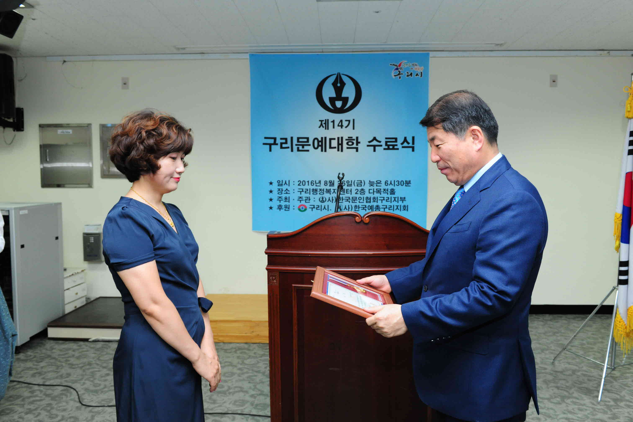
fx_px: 510
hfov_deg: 63.7
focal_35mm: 29
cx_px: 316
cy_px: 211
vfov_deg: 45.0
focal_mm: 29
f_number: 7.1
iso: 1600
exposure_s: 1/60
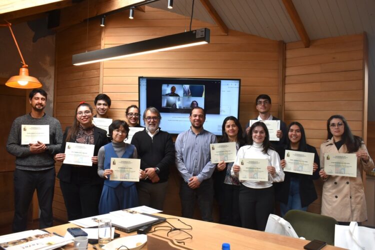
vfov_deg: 40.0
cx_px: 188
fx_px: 344
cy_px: 125
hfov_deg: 57.2
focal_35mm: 33
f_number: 5.6
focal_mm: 22
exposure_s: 1/125
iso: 400
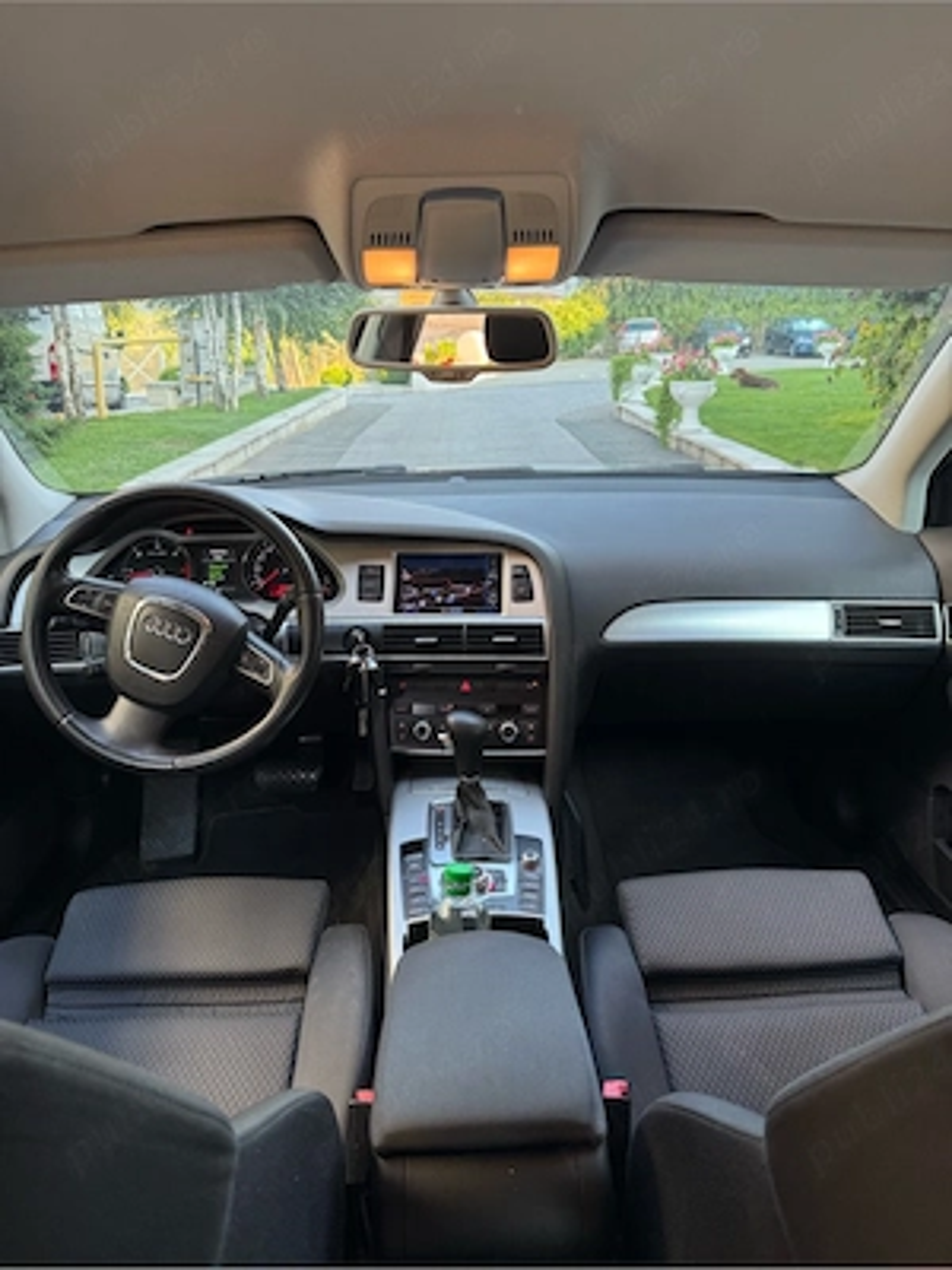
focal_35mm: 24
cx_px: 476
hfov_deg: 56.8
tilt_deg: -18.1
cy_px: 635
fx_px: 880
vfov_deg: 71.6
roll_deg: +0.1
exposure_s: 1/121
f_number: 1.78
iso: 125
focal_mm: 6.76
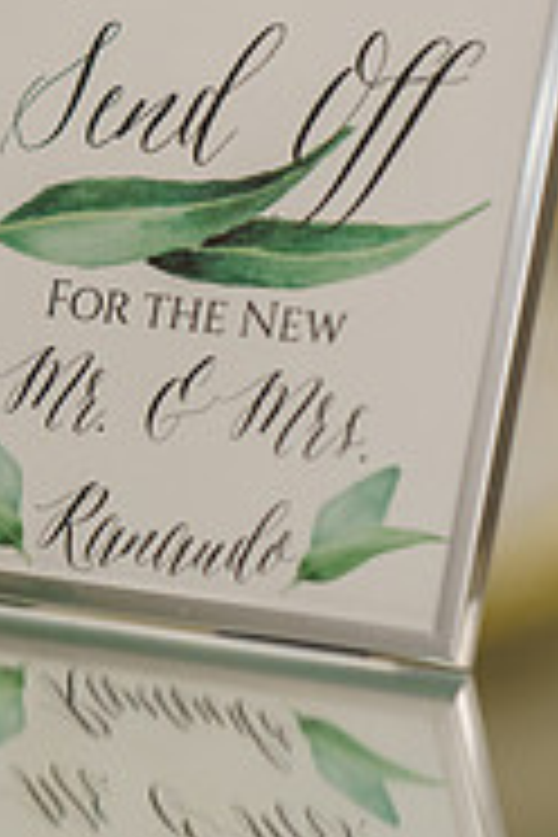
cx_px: 194
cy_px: 306
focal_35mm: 206
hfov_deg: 6.7
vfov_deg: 10.0
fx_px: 4789
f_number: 2
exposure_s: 1/250
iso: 1000
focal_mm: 85
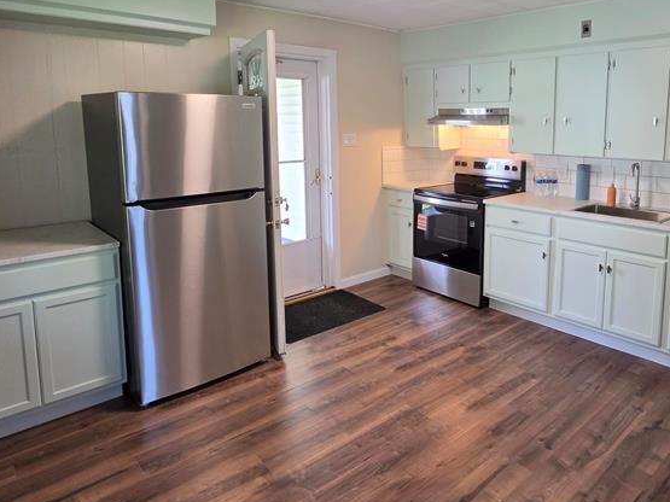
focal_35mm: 24
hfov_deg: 70.9
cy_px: 180
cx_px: 401
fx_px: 464
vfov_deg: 55.9
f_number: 1.9
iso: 200
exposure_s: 1/120
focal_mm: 2.2
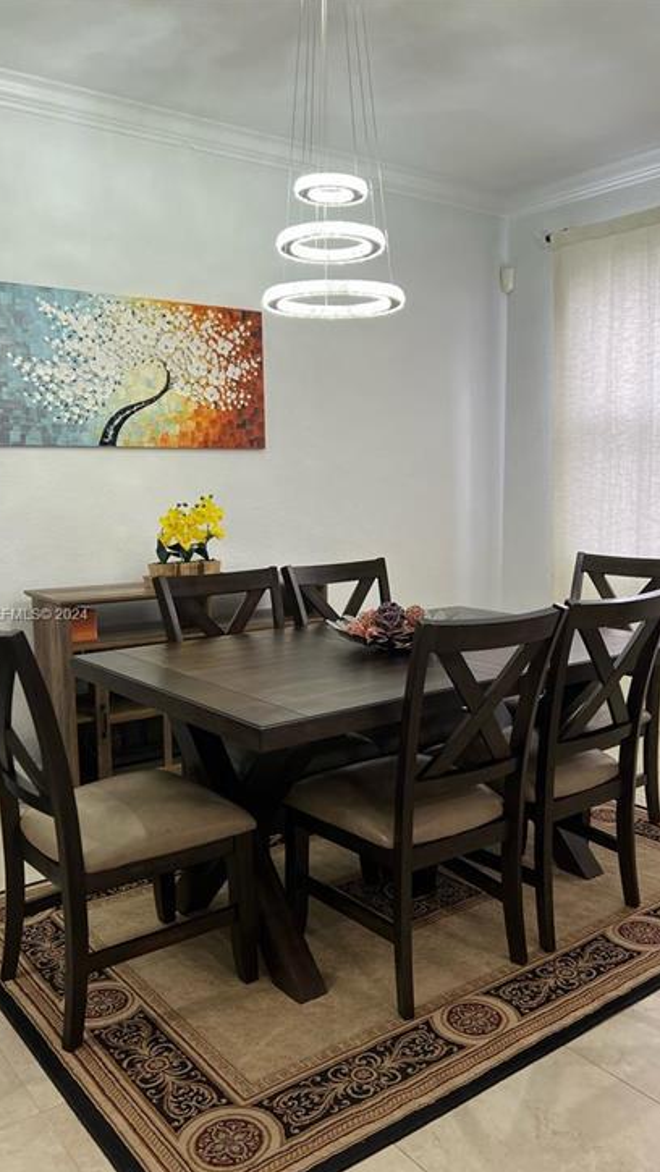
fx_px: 933
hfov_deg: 38.9
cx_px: 362
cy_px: 616
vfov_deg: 64.3
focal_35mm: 30
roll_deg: +0.3
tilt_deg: -8.1
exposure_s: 1/60
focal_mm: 5.7
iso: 80
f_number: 1.5
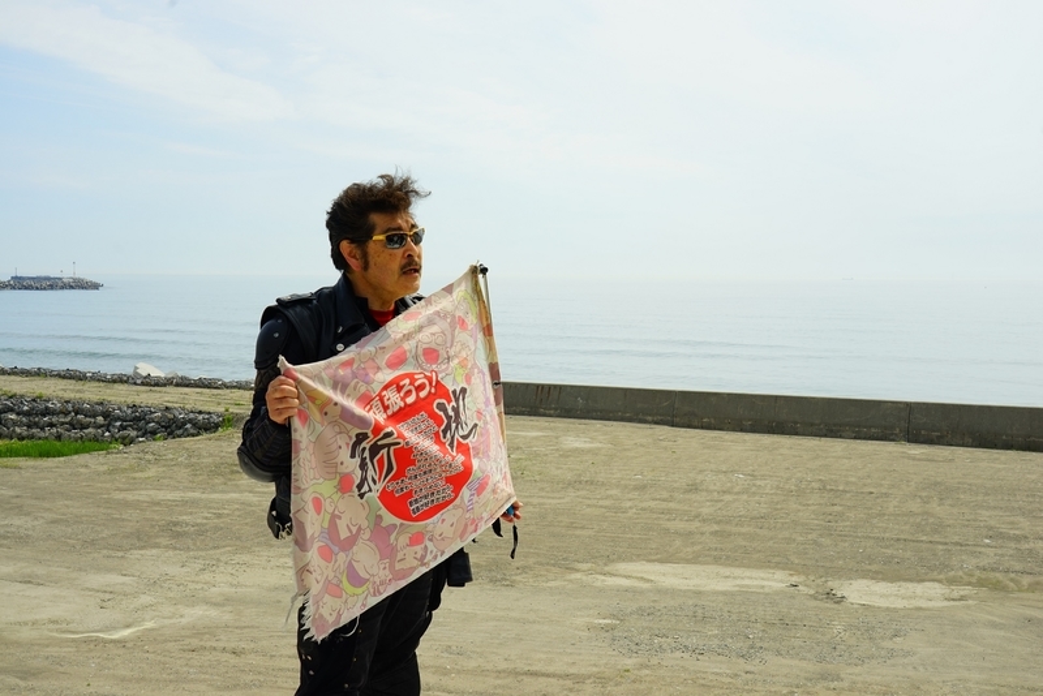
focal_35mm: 44
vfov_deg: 30.5
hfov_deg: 44.5
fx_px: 1275
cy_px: 348
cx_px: 522
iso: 100
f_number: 11
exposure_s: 1/160
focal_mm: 44
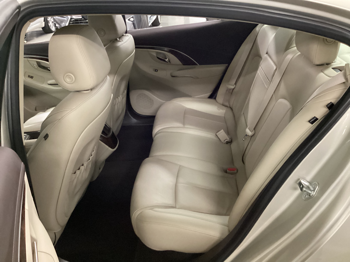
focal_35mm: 31
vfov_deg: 45.4
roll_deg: +5.4
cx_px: 175
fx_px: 313
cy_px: 131
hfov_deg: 58.4
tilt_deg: -27.3
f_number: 2.4
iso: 800
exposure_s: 1/30
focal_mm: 3.3
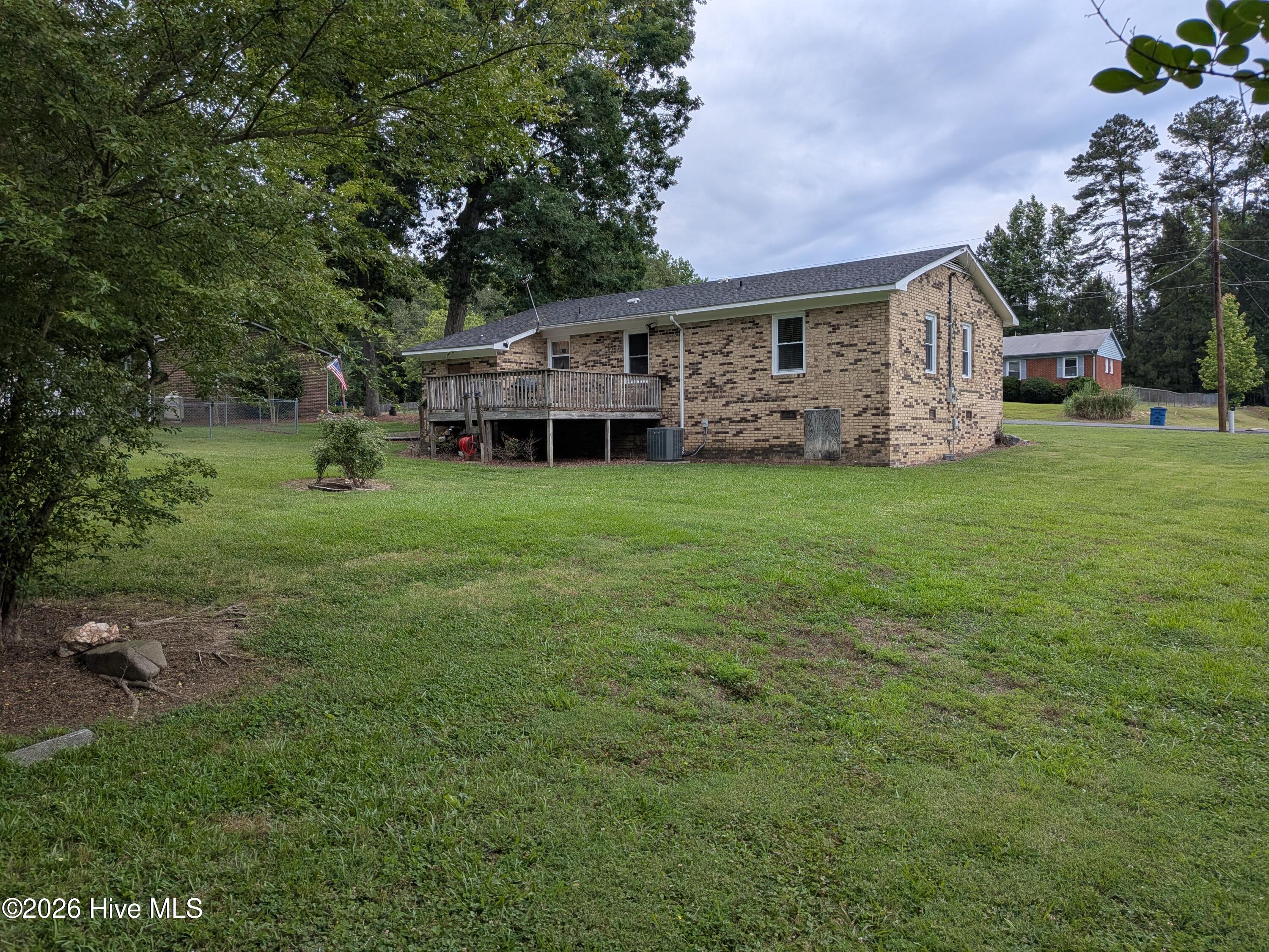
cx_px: 634
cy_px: 476
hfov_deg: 71.6
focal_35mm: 24
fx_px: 880
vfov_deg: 56.8
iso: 28
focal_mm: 4.53
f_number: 1.7
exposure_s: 1/1017
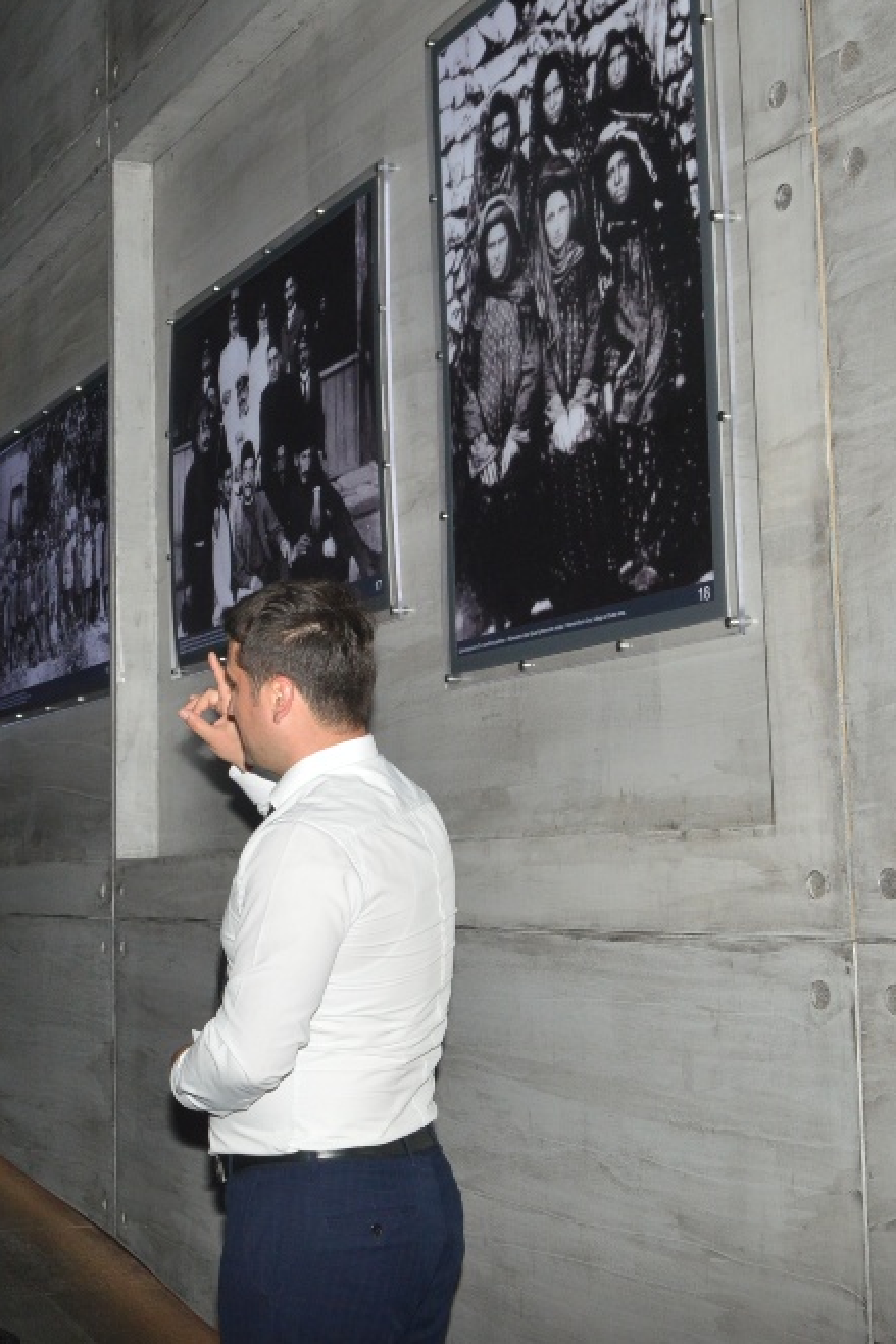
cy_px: 671
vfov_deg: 35.6
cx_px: 63
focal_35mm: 56
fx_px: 2089
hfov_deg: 23.5
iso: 800
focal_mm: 24
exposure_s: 1/200
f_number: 9
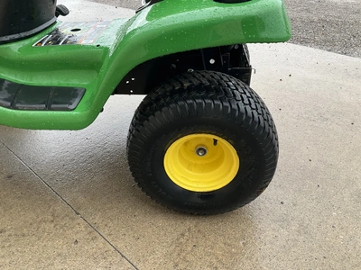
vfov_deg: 48.2
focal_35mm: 29
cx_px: 180
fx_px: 302
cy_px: 135
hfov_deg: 61.7
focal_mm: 3
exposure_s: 1/122
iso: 20
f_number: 1.8
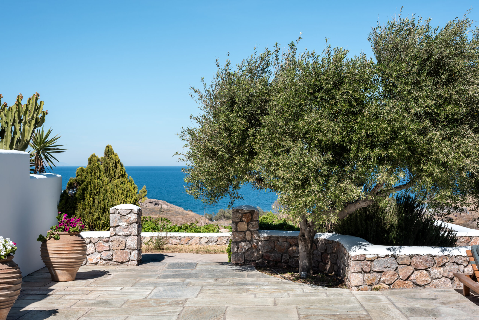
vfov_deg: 27.0
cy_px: 160
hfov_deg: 39.6
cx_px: 240
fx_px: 666
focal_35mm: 50
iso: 125
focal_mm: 50
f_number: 10
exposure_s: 1/250
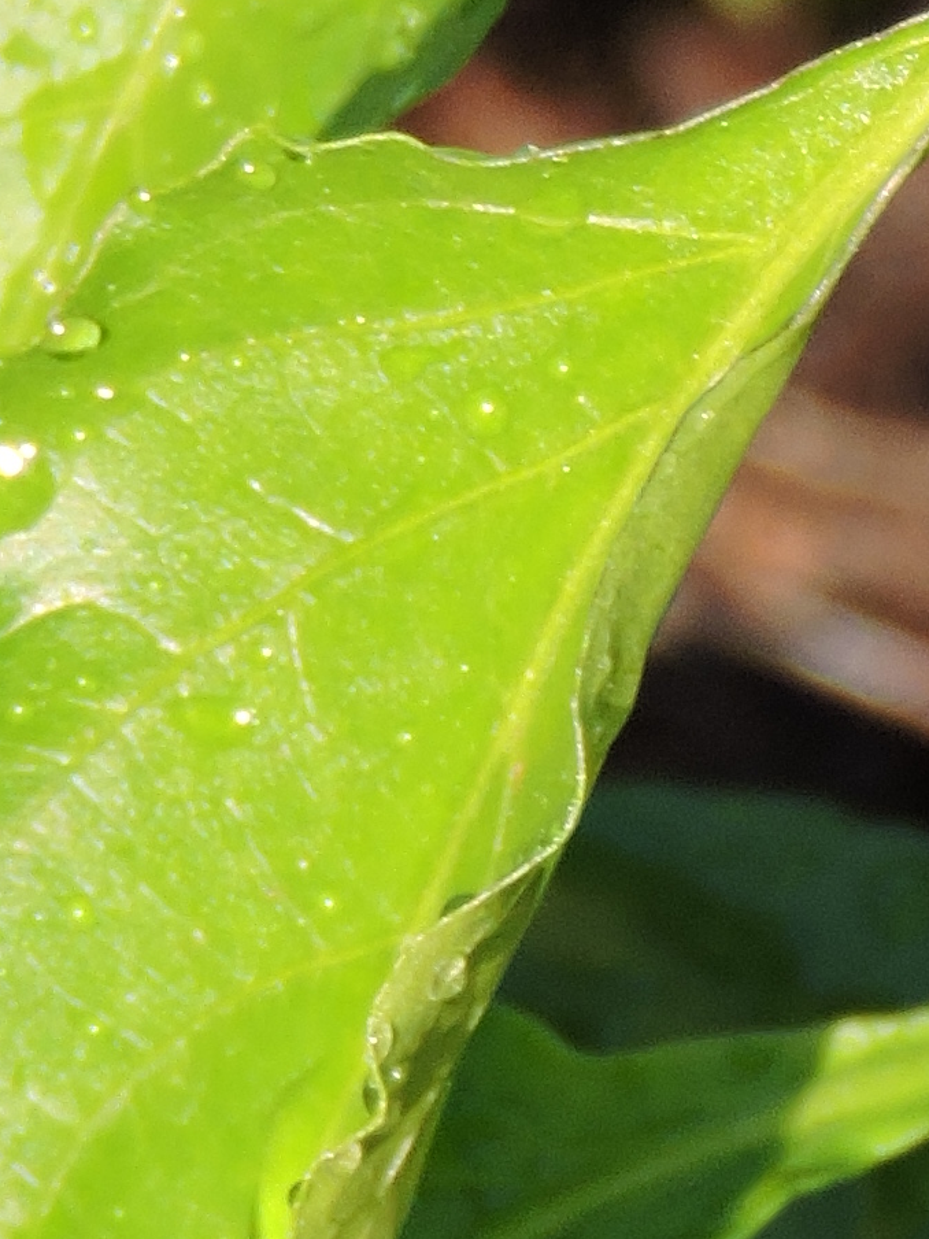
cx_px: 1766
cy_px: 1980
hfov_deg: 2.8
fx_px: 19144
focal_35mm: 535
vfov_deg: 3.7
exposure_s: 1/125
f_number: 4.2
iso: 100
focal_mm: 18.7
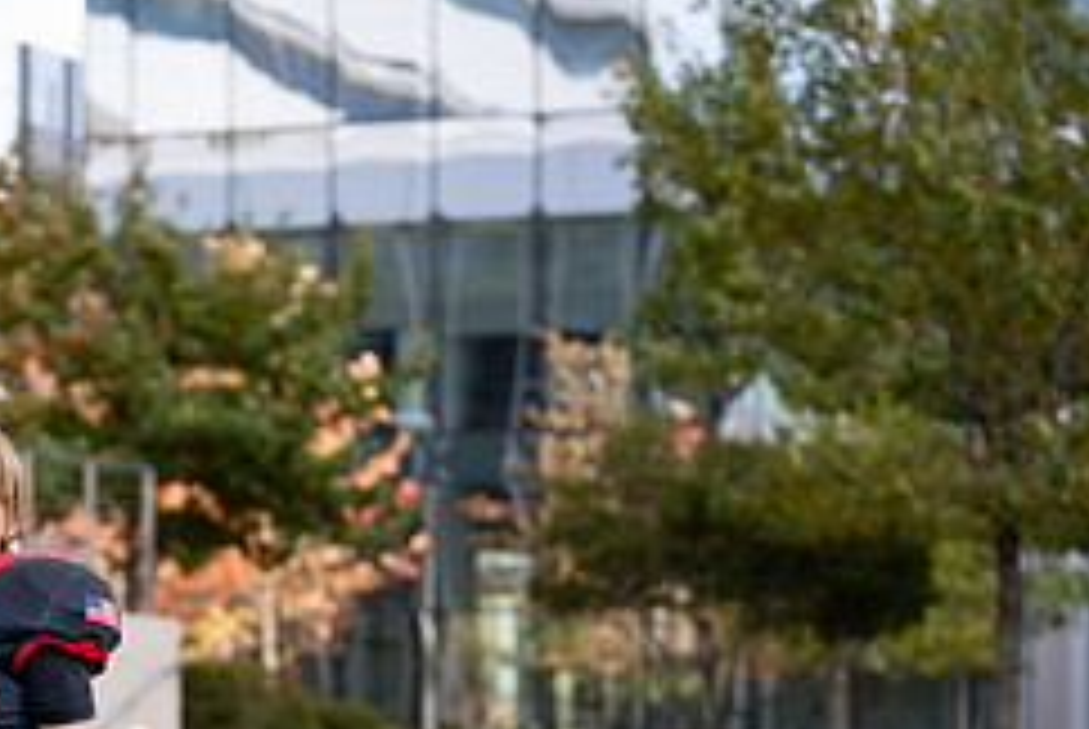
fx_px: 5270
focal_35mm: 174
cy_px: 830
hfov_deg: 11.7
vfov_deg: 7.9
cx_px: -50
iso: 100
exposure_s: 1/320
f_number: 2.8
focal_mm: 70
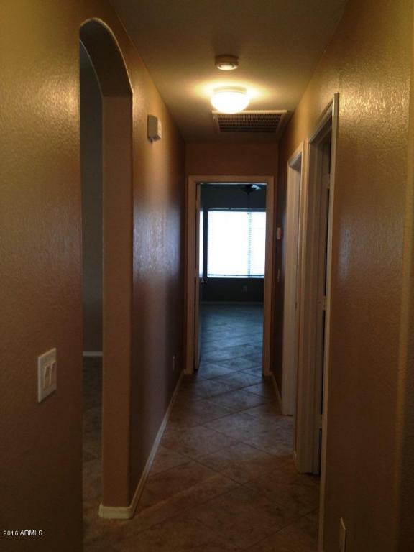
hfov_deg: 40.7
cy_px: 276
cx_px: 207
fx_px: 558
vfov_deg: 52.6
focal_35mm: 35
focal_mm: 4.28
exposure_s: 1/21
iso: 50
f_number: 2.4
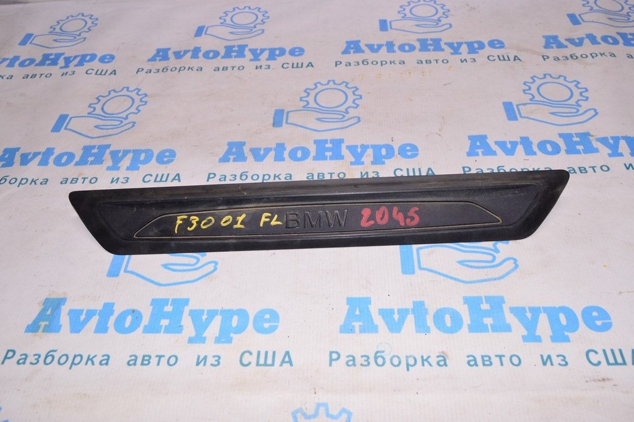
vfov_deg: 43.5
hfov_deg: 62.0
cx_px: 317
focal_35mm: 30
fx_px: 528
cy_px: 211
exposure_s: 1/200
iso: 1600
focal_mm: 20
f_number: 8
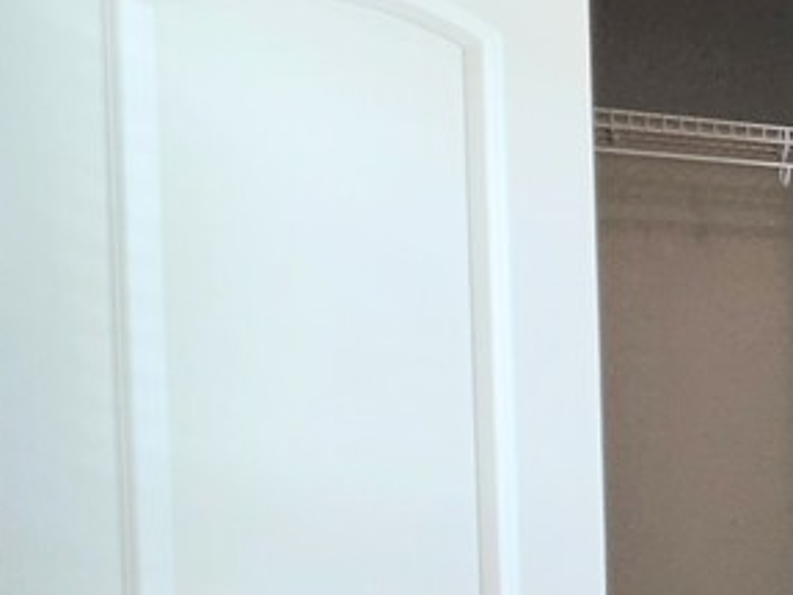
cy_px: 452
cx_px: 1655
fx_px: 1489
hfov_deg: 18.0
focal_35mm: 65
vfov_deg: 22.4
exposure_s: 1/60
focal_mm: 2.2
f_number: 1.9
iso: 160
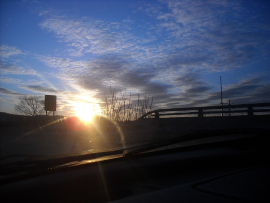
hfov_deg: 52.6
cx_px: 135
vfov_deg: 40.7
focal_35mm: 35
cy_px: 102
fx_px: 273
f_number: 5.6
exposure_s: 1/323
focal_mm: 5.7
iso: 64
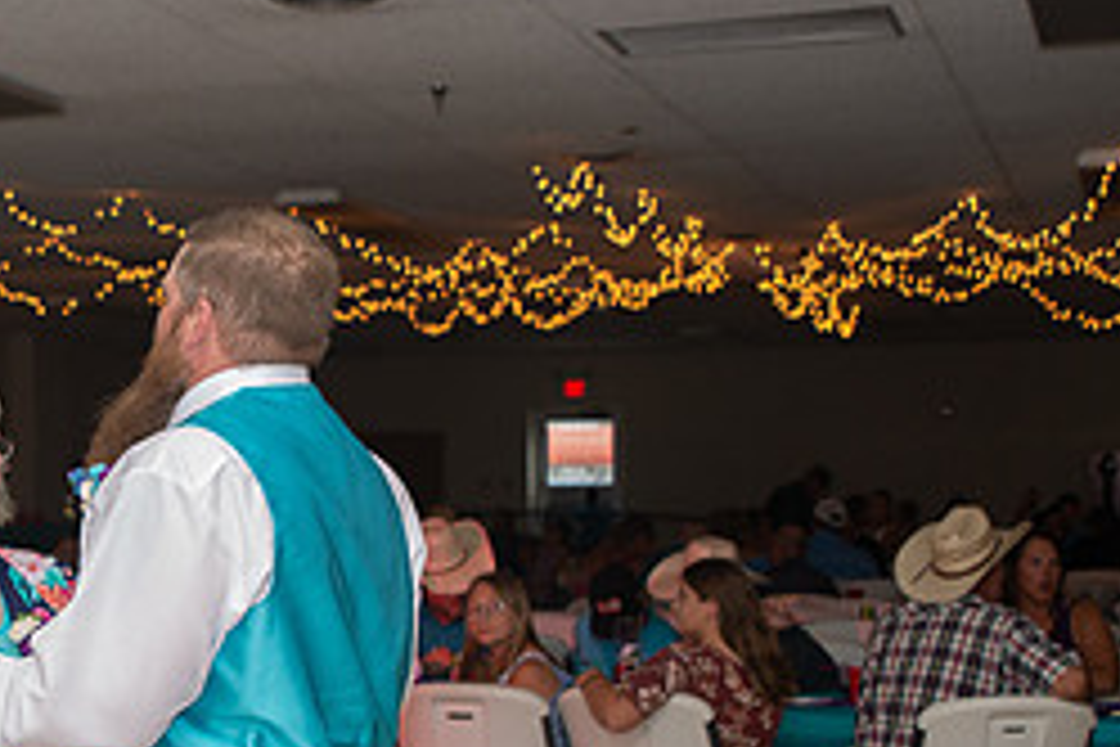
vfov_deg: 17.3
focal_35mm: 78
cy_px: 600
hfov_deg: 25.3
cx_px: 139
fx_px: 2426
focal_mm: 26
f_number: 3.5
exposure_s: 1/125
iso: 800
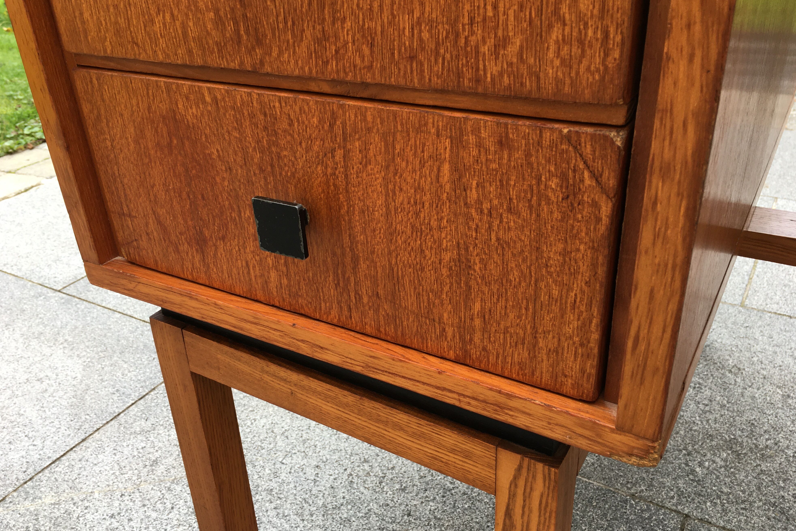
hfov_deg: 60.3
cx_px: 389
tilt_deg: -28.8
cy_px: 264
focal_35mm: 31
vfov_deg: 42.3
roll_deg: +3.8
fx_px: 685
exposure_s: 1/100
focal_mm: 4.15
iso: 32
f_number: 2.2
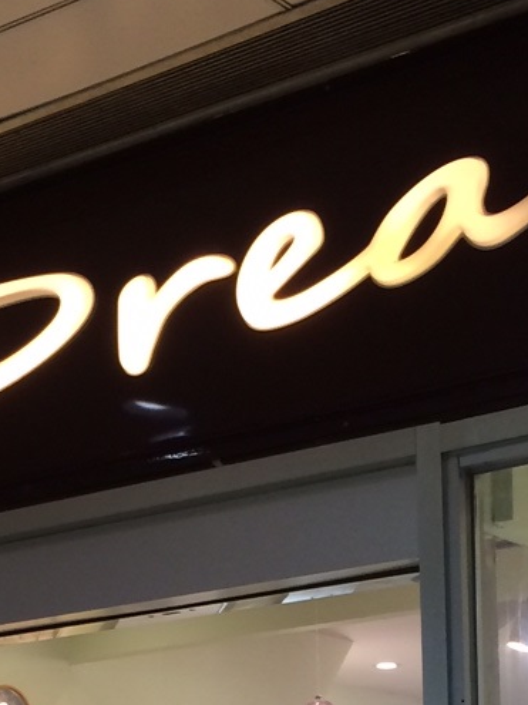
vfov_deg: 18.6
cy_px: 890
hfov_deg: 14.9
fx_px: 2014
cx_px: 273
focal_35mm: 99
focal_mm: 4.12
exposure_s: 1/30
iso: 40
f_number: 2.2
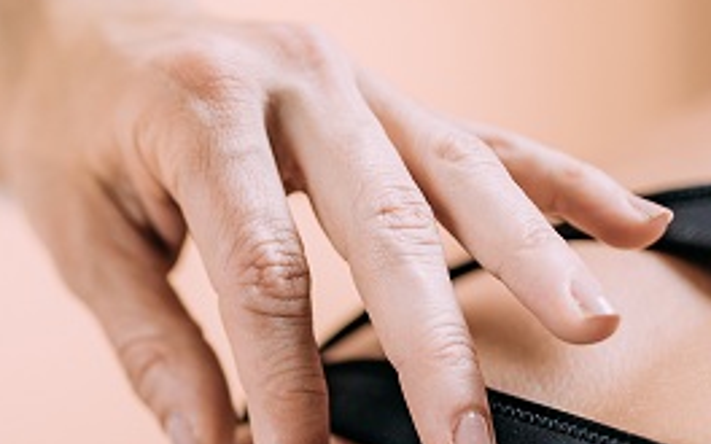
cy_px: 569
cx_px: 24
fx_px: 2093
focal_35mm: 108
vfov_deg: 11.8
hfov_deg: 18.8
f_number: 1.6
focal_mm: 35
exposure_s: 1/125
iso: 64
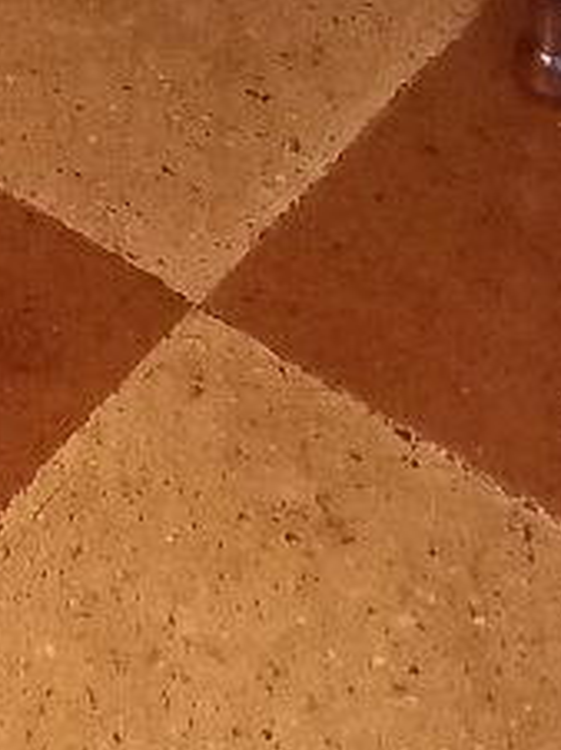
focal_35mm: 133
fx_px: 2879
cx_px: -578
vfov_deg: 12.0
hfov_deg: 10.2
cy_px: -1045
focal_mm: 4.65
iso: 800
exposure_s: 1/25
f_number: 1.8
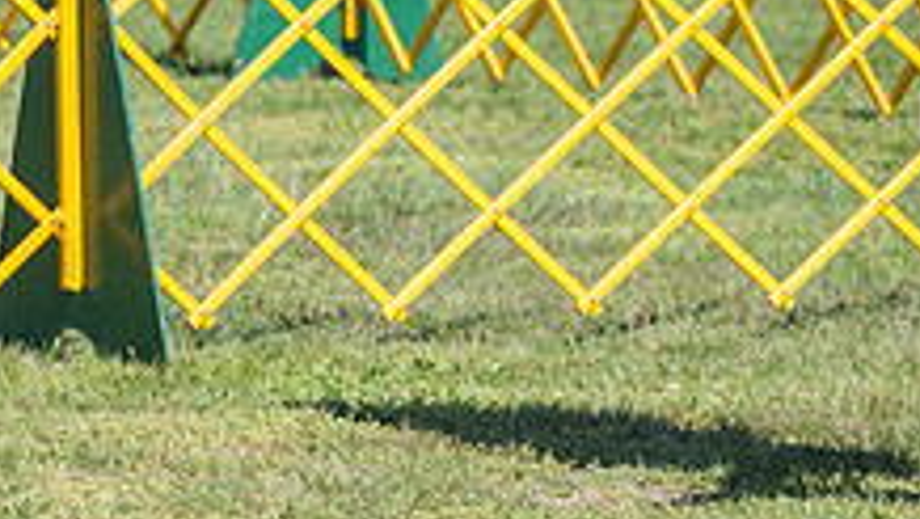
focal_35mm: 612
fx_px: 14941
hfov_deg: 3.5
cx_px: 861
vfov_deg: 2.0
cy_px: -105
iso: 320
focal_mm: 189
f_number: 6.3
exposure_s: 1/1250
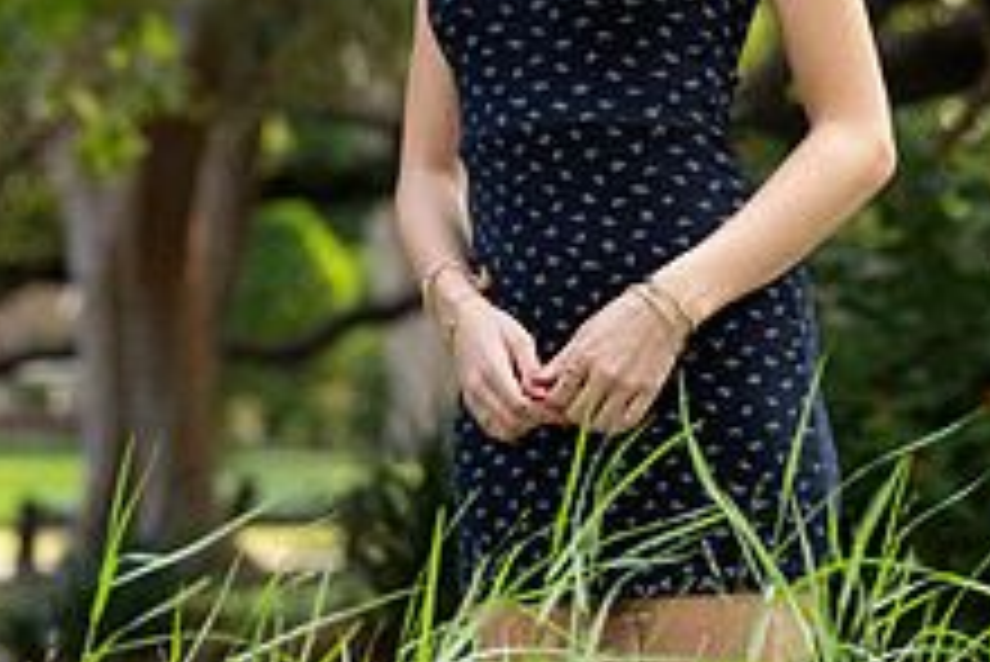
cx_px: 576
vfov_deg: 3.4
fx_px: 11254
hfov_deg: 5.0
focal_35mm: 409
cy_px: -72
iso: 1250
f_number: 8
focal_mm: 200
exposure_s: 1/200
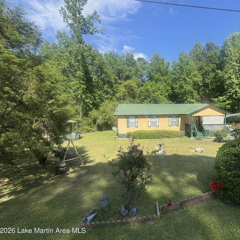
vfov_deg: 84.0
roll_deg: +1.1
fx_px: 133
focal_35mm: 17
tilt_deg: -2.9
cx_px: 159
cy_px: 118
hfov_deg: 81.3
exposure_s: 1/1110
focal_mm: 2.22
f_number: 2.2
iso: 50
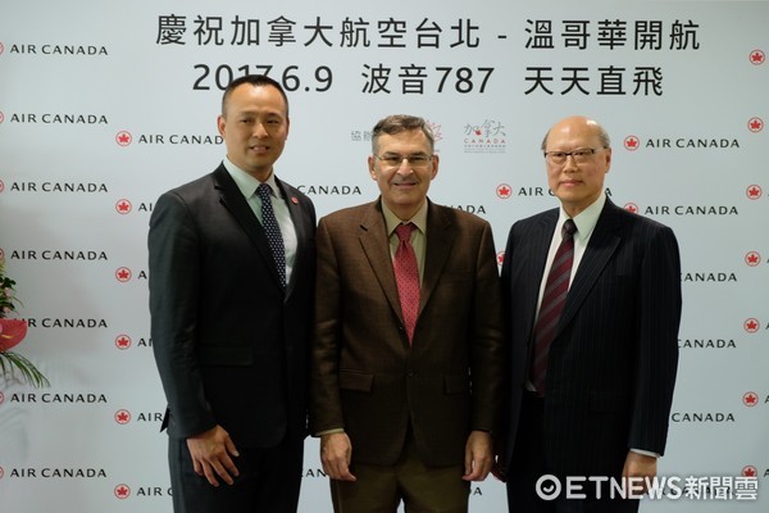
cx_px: 384
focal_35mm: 73
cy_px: 256
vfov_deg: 18.7
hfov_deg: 27.7
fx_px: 1559
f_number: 4
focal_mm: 48.4
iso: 1250
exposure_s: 1/15
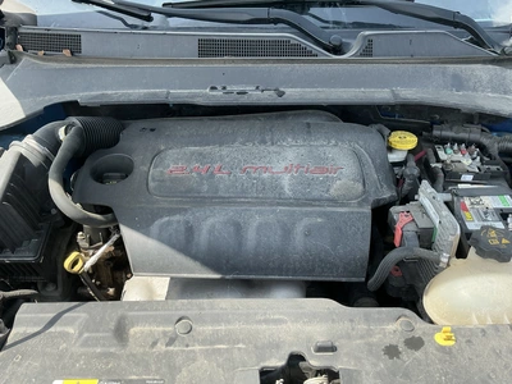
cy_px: 192
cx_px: 256
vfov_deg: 49.7
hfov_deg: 63.4
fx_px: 414
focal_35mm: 28
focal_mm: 3
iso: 25
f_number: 1.8
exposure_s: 1/346
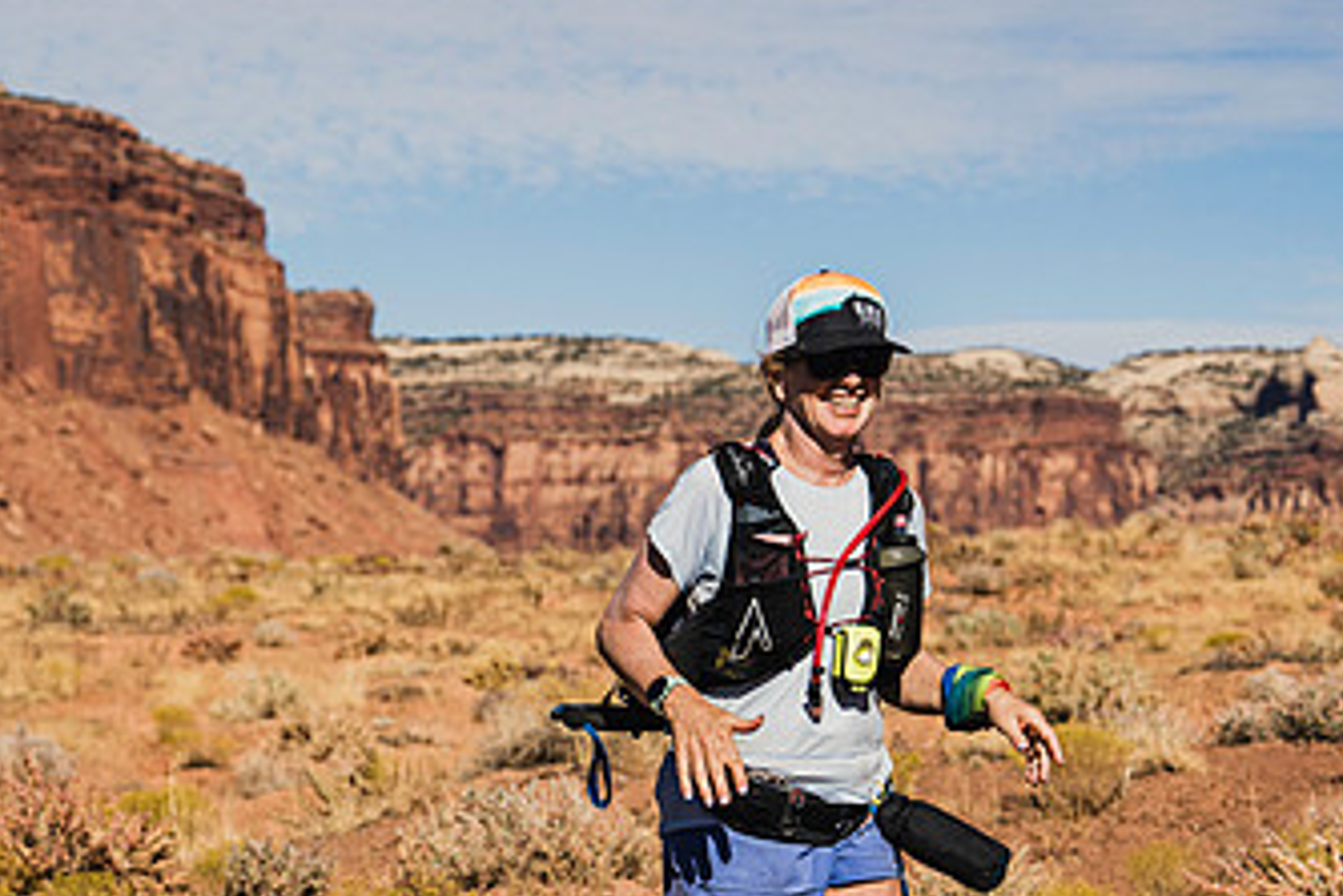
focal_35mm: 132
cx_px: 595
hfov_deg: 15.5
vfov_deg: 10.4
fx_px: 4926
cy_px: 753
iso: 100
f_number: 5
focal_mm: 70
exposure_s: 1/1000
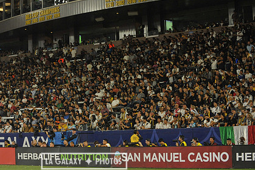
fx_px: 687
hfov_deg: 21.0
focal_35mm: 97
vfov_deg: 14.1
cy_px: 69
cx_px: 84
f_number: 3.2
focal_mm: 70
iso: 3200
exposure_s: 1/1250
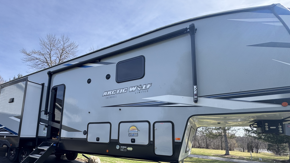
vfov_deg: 56.4
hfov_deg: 88.8
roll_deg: -2.7
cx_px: 121
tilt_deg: +7.7
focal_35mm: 19
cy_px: 115
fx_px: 146
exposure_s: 1/631
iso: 40
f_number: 2.2
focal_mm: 2.22
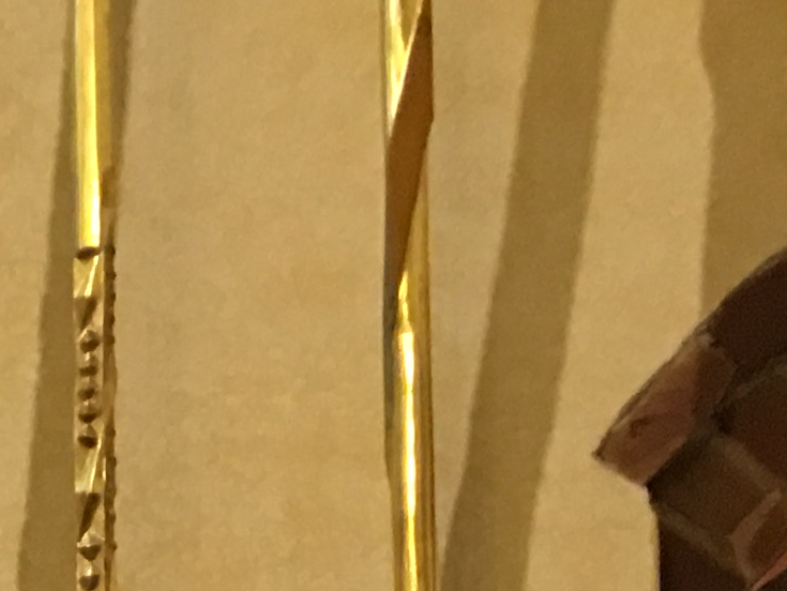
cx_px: -1151
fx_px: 3617
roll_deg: +1.6
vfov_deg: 8.5
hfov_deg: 10.5
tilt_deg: +0.0
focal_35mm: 159
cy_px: 1444
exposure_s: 1/10
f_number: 2.2
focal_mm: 4.15
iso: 100
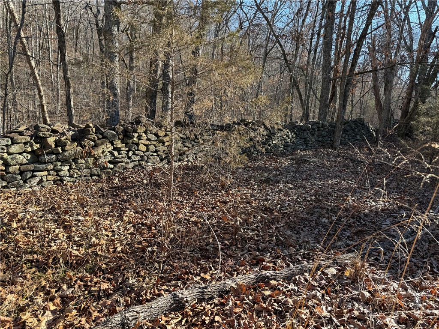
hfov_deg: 71.6
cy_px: 164
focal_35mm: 24
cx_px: 220
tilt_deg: -9.6
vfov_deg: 56.8
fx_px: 304
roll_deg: -0.9
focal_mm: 6.76
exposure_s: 1/443
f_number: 1.78
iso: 80
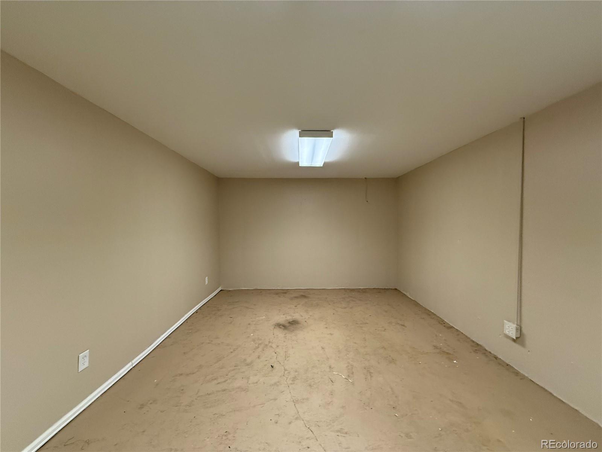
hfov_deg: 102.1
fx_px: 243
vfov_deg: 85.7
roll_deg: -0.5
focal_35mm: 14
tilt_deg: -0.7
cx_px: 301
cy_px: 226
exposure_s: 1/120
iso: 320
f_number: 2.2
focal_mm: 2.22
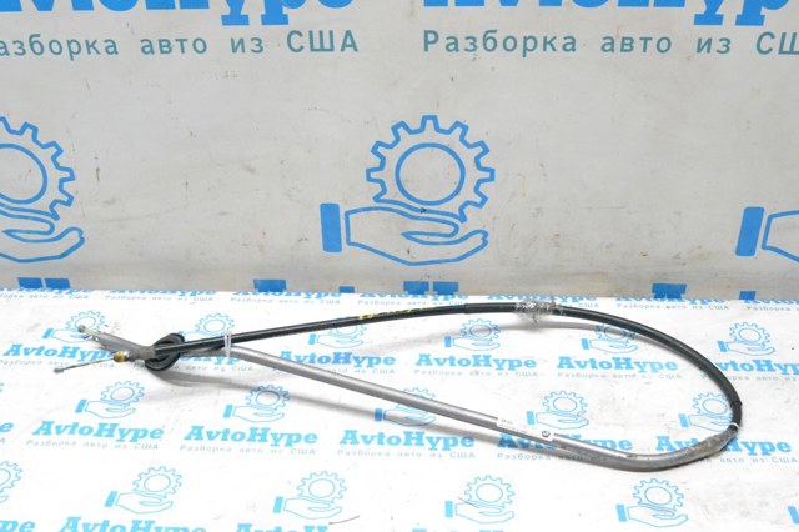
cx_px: 400
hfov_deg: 46.4
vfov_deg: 31.9
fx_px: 932
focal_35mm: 42
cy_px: 266
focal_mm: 28
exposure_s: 1/160
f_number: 9
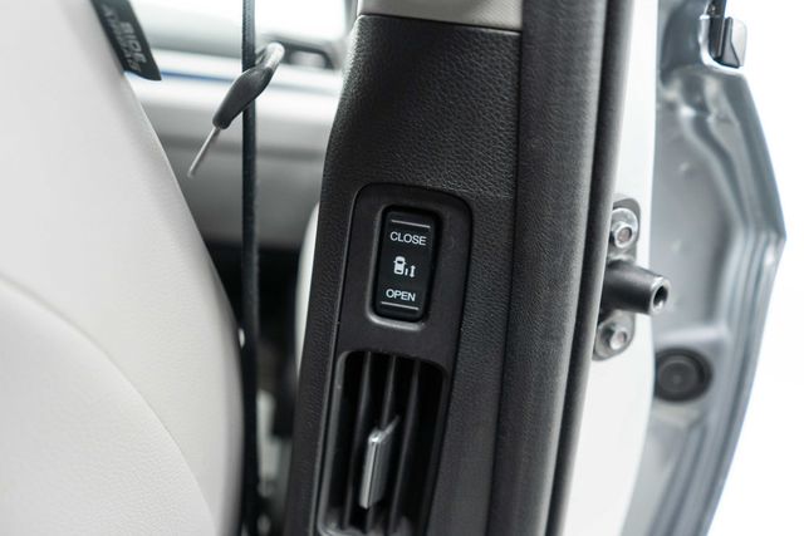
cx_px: 402
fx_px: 625
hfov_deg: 65.5
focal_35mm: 28
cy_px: 268
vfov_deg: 46.4
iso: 3200
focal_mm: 28
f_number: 3.2
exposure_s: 1/40
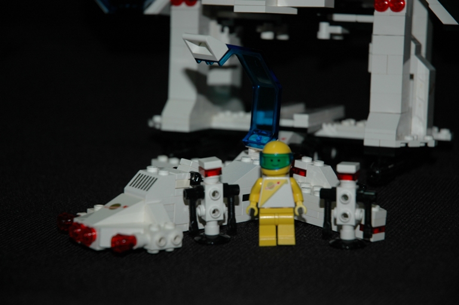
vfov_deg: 13.0
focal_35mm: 105
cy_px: 152
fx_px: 1338
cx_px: 230
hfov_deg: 19.5
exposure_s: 1/60
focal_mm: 70
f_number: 4.5
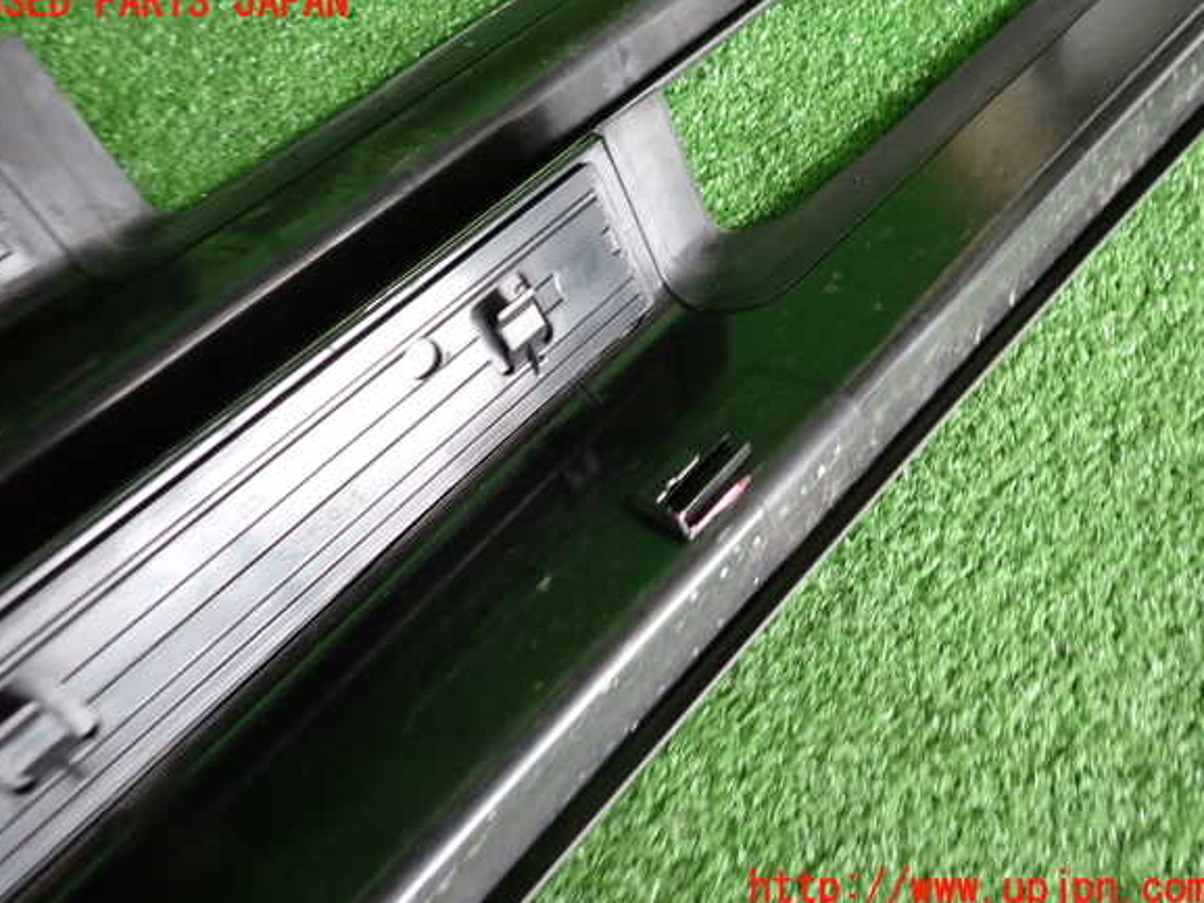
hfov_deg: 67.3
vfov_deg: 53.1
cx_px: 595
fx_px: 905
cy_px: 446
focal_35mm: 26
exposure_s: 1/40
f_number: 2
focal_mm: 4.5
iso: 200
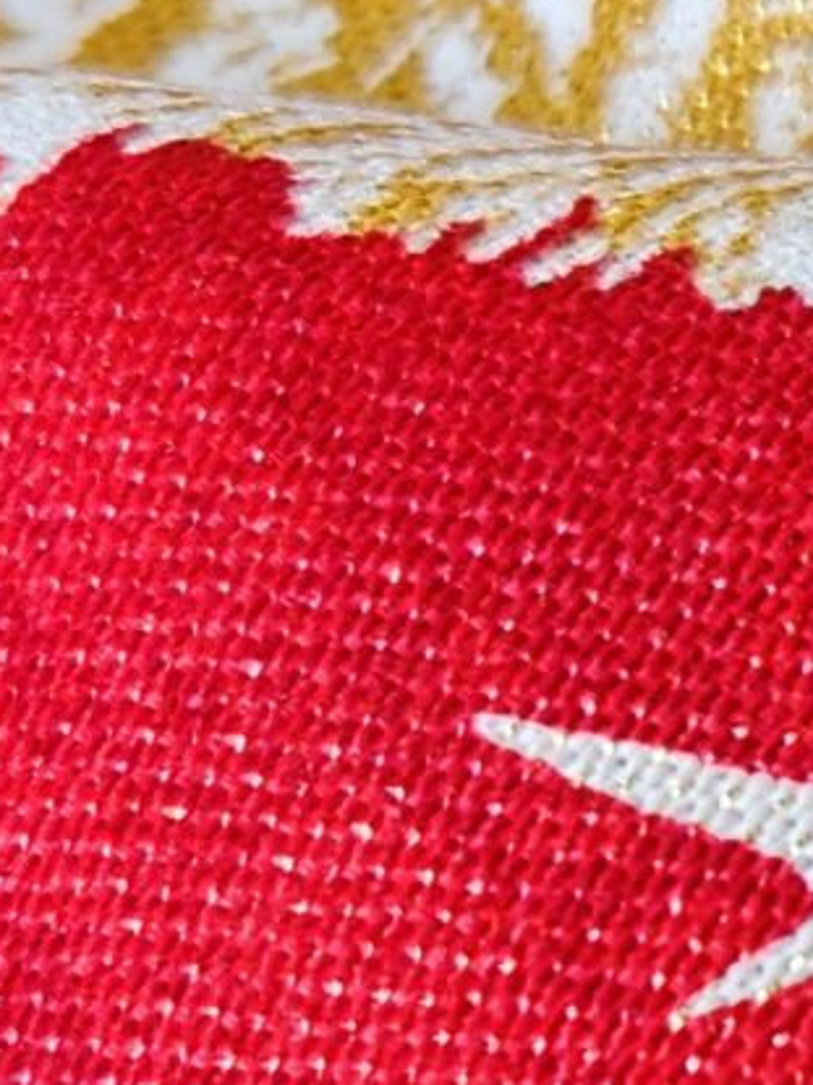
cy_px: 1111
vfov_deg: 13.7
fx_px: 4449
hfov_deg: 9.4
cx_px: 1869
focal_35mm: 142
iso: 64
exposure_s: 1/120
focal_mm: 5.4
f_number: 1.8
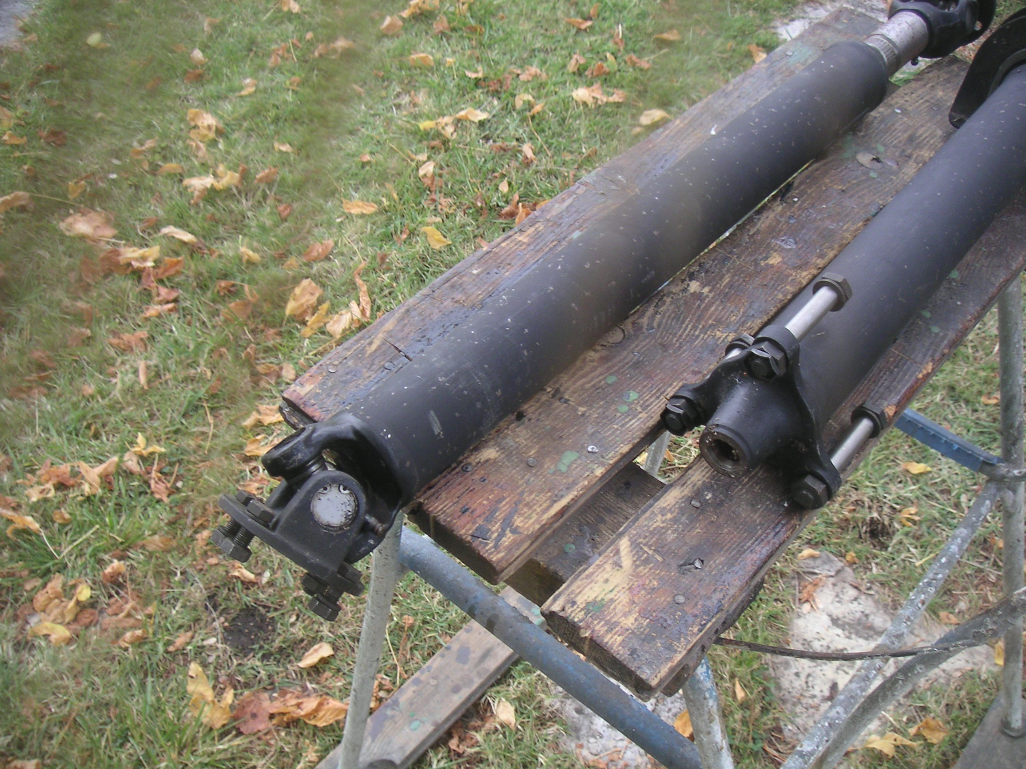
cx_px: 513
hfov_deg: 49.0
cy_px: 384
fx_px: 1126
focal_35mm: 38
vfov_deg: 37.7
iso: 50
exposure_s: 1/90
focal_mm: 6
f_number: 2.8
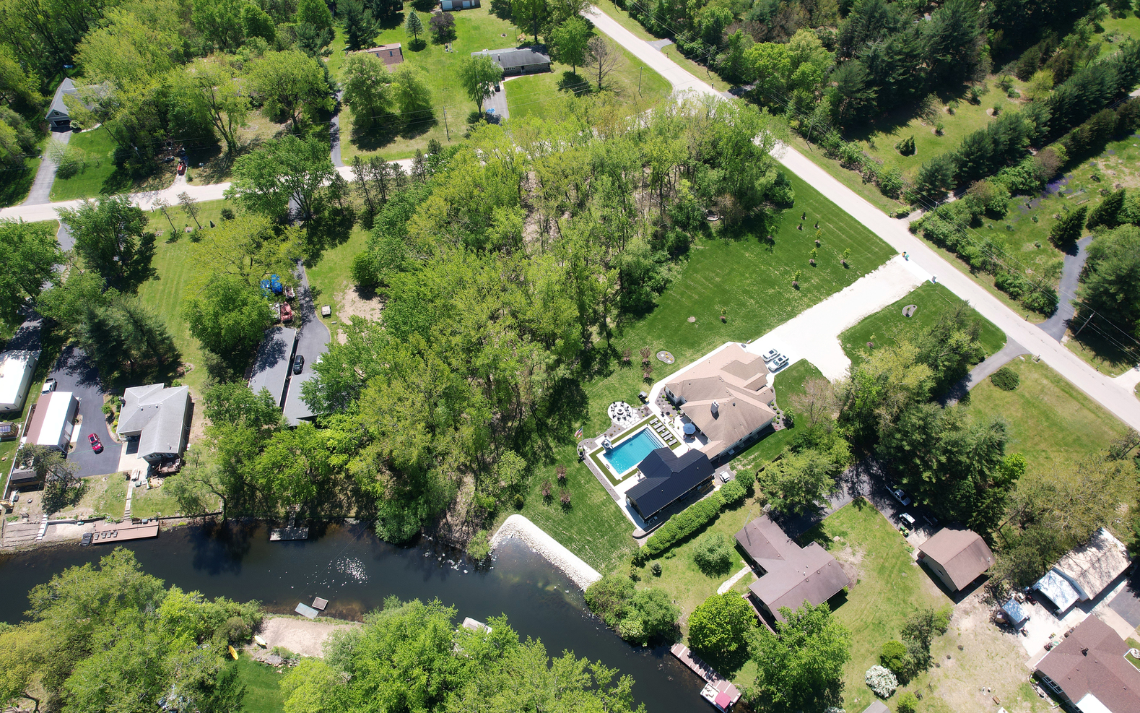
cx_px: 571
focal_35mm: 23
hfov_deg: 77.2
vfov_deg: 52.9
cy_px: 385
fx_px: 715
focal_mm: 8.38
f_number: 2.8
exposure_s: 1/1000
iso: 120
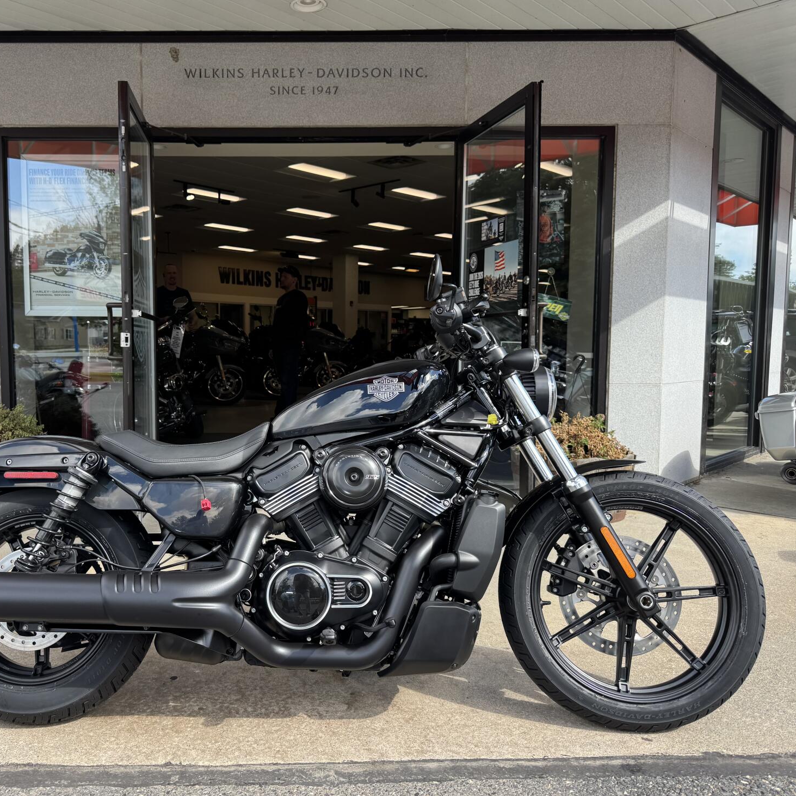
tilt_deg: -5.9
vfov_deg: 55.6
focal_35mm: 29
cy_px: 404
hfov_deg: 54.8
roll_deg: -0.4
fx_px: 754
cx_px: 286
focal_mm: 6.76
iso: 80
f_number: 1.78
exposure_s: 1/842
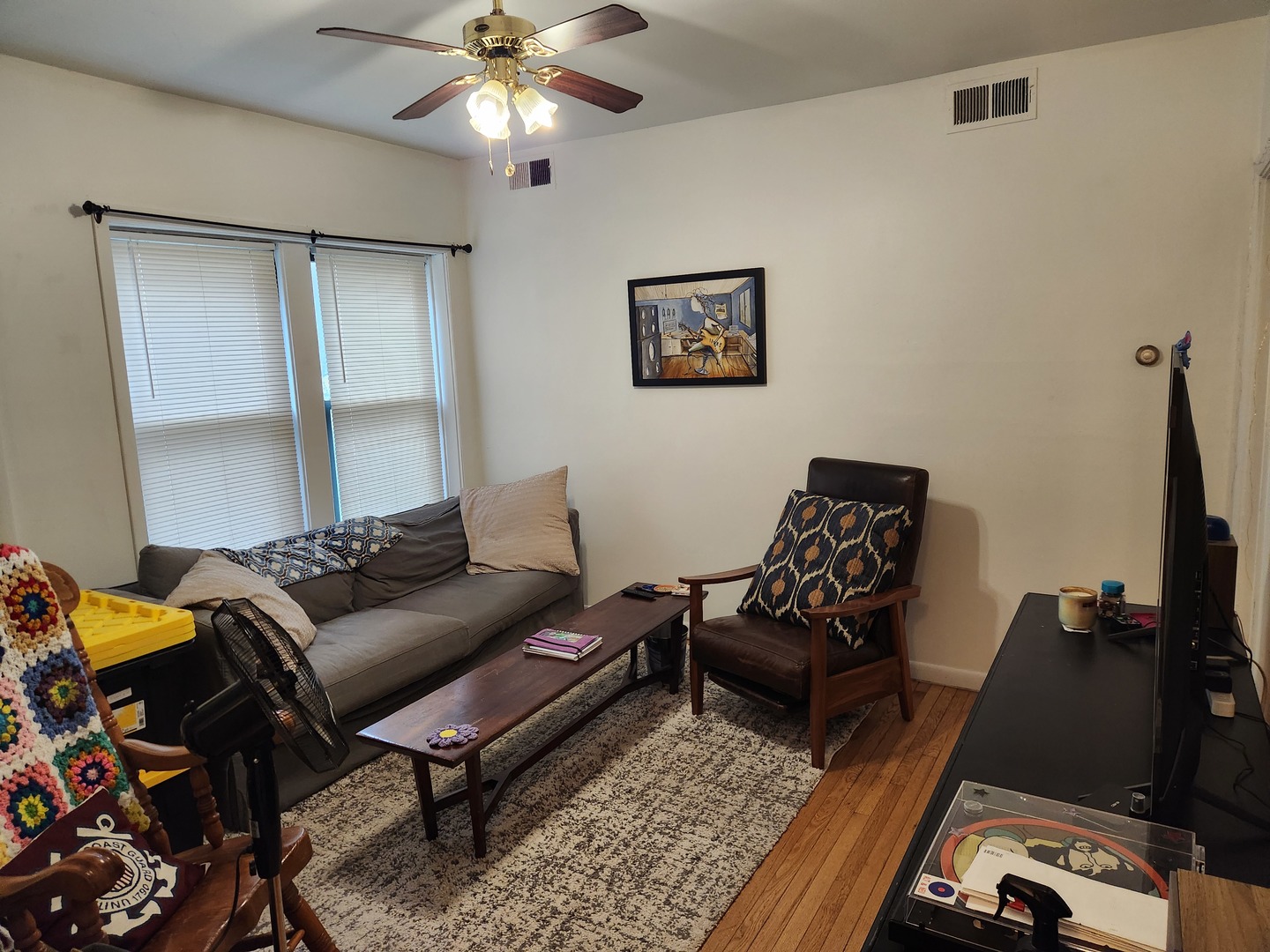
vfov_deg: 58.9
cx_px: 635
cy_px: 476
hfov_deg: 73.9
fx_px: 844
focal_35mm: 23
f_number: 1.8
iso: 400
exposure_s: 1/120
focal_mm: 5.4
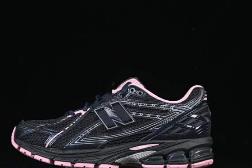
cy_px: 103
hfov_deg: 21.2
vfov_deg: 14.2
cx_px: 115
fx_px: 672
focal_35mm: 96
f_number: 6.3
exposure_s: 1/60
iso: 160
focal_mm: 50
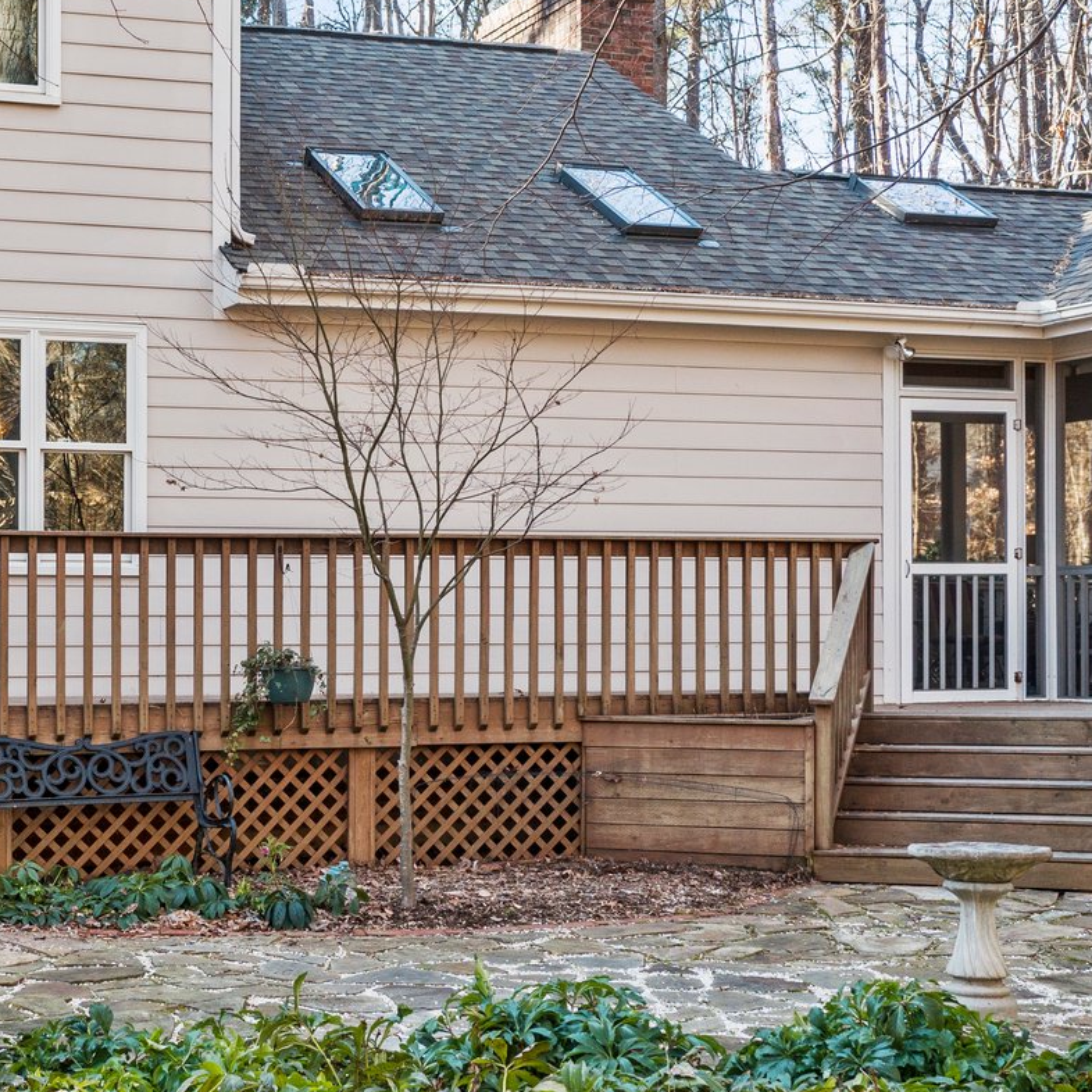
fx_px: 2213
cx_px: 238
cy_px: 640
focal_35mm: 62
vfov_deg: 27.7
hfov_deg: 27.2
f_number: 4
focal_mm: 10.26
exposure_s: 1/80
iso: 100
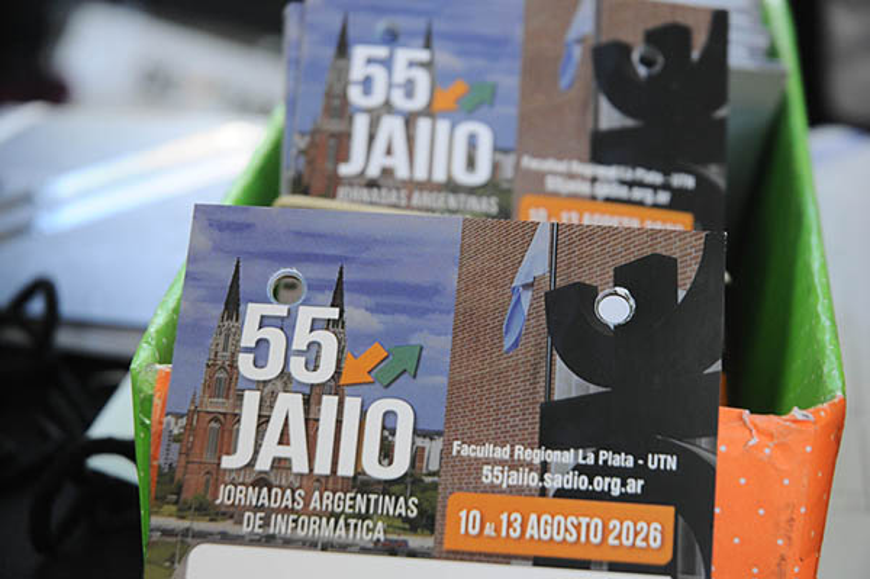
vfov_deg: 13.0
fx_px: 2535
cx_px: 435
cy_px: 290
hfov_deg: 19.5
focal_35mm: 105
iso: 800
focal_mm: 70
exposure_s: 1/100
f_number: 5.6
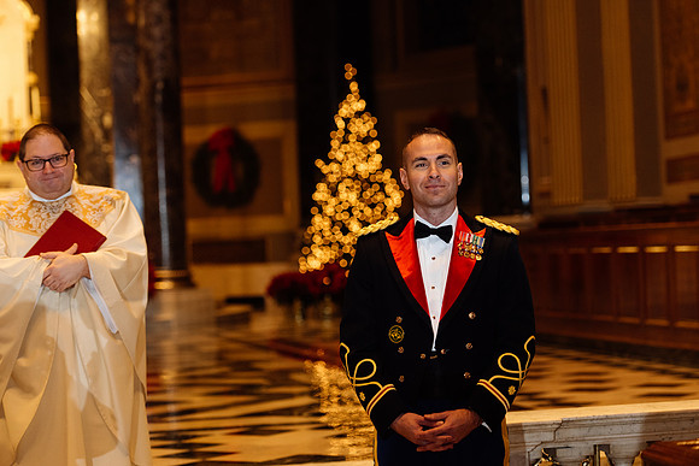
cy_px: 233
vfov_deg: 13.0
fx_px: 2039
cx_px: 350
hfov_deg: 19.5
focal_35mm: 105
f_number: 3.5
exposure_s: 1/200
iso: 2000
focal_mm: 105
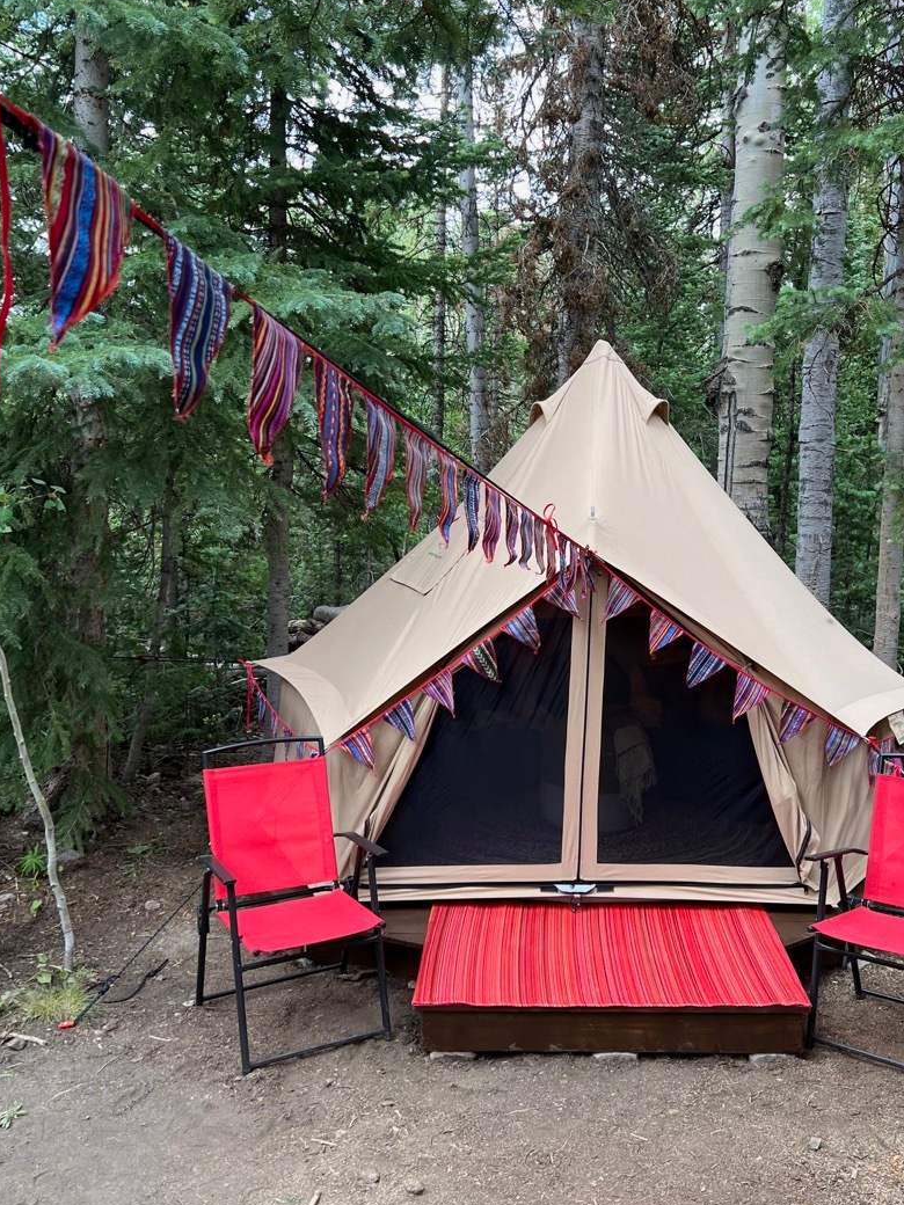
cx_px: 516
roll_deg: -0.6
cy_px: 562
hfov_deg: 44.0
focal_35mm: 32
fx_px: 1114
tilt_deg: -5.1
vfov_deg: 56.8
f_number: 1.5
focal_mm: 5.7
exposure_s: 1/248
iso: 40
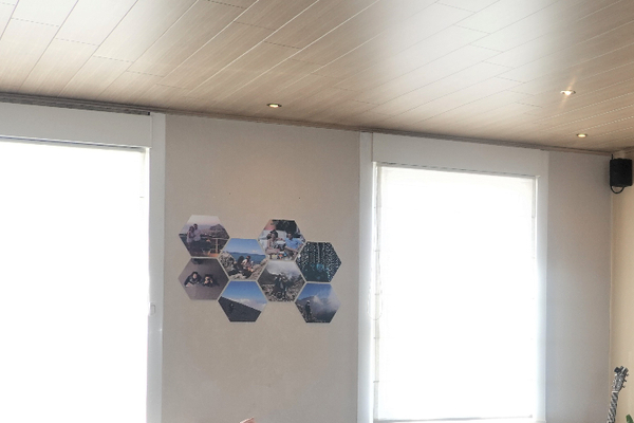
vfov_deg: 24.7
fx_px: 951
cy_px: 334
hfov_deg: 34.6
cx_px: 584
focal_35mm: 54
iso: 125
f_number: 2.8
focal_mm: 9
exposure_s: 1/60
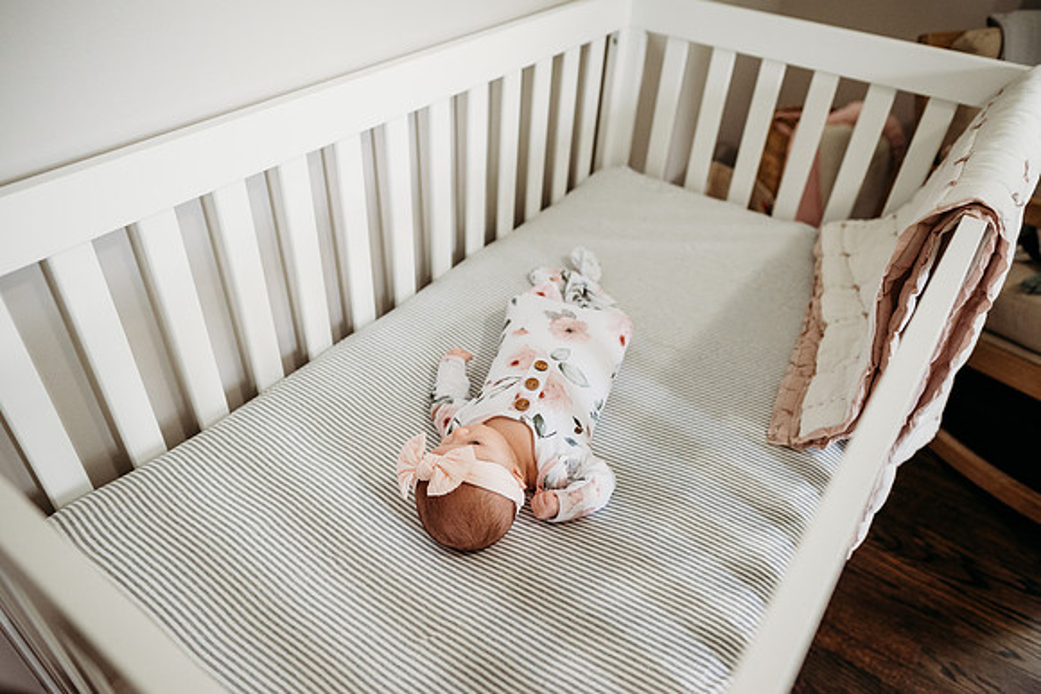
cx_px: 520
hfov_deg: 73.7
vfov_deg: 53.2
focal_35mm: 24
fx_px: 694
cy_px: 347
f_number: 2.5
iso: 1600
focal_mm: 24
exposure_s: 1/200
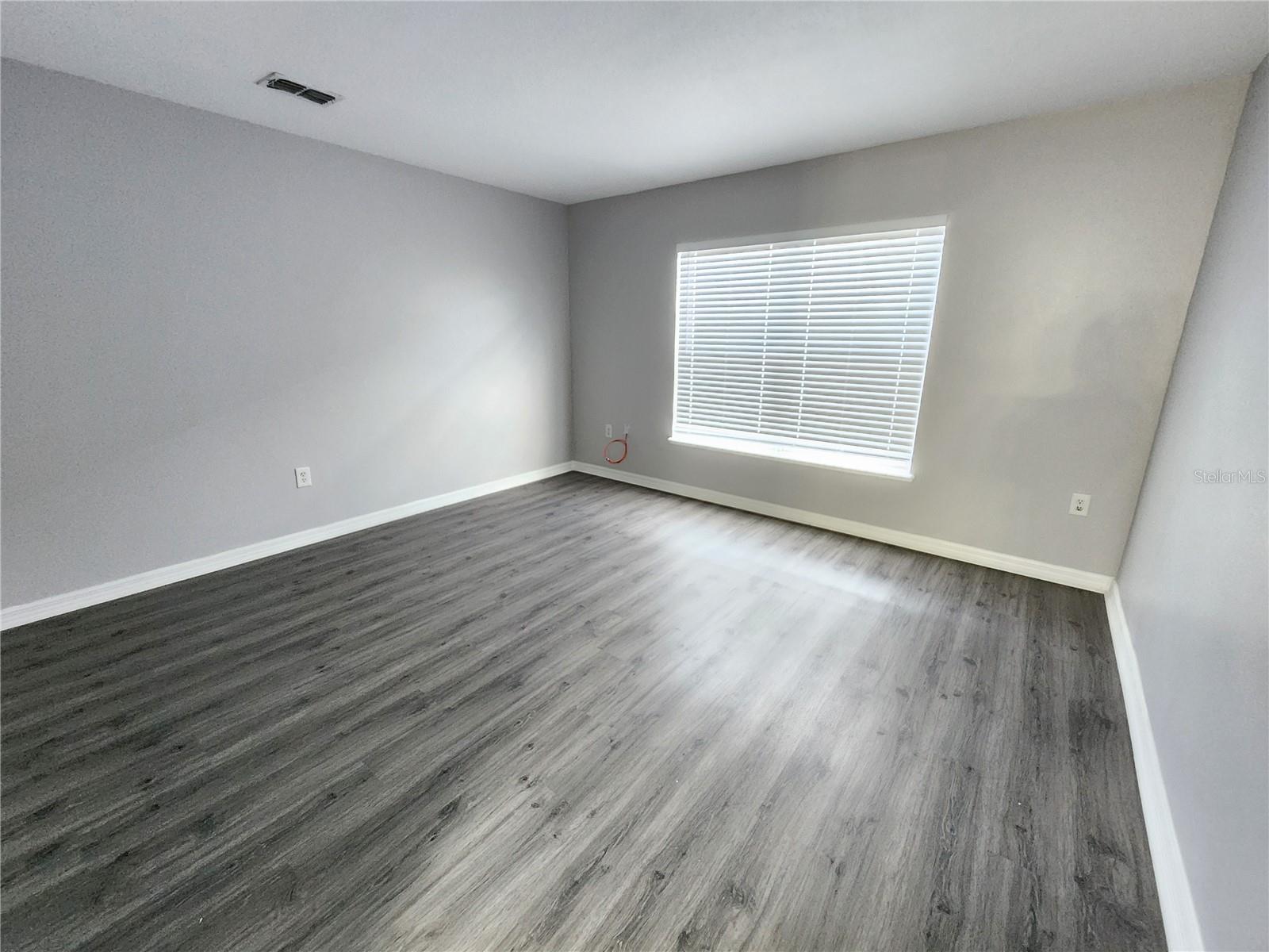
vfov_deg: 89.9
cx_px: 634
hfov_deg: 106.2
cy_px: 476
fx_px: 477
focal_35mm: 13
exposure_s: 1/24
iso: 1000
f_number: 2.2
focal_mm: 2.2
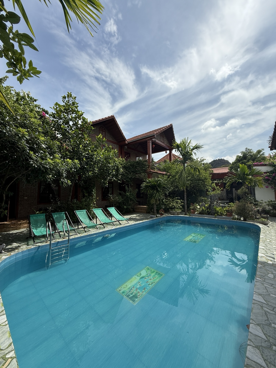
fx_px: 149
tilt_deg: +5.1
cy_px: 184
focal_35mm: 14
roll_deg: -1.5
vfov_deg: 102.1
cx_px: 138
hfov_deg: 85.7
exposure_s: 1/1656
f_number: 2.2
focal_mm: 2.22
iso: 50
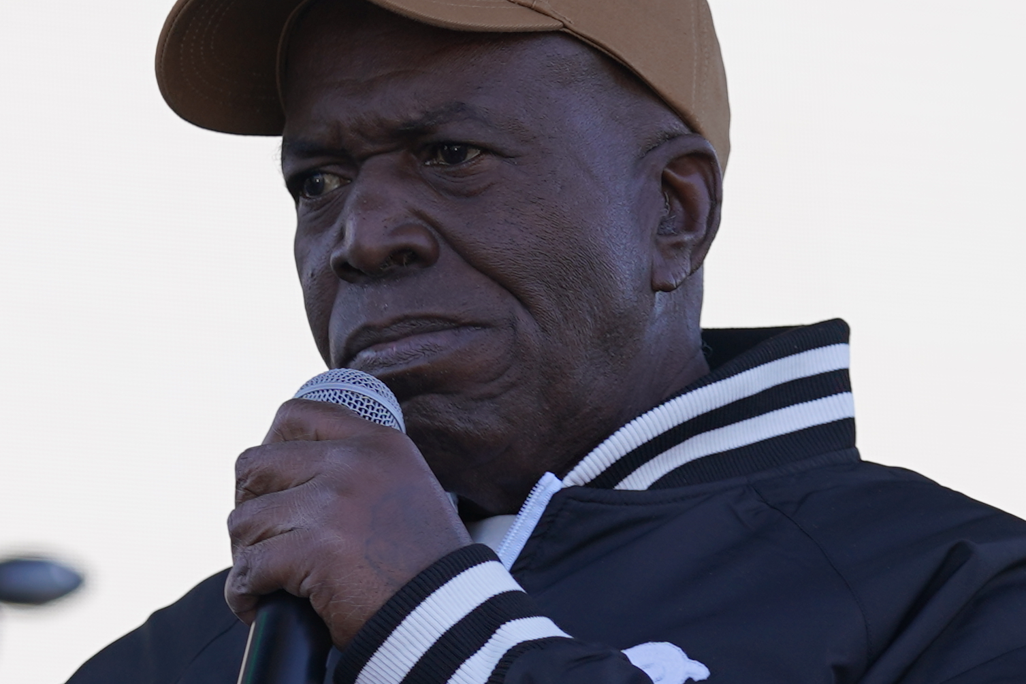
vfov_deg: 3.1
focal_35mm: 438
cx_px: 466
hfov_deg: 4.7
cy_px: 895
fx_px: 12483
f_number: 4
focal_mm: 110
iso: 100
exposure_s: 1/200
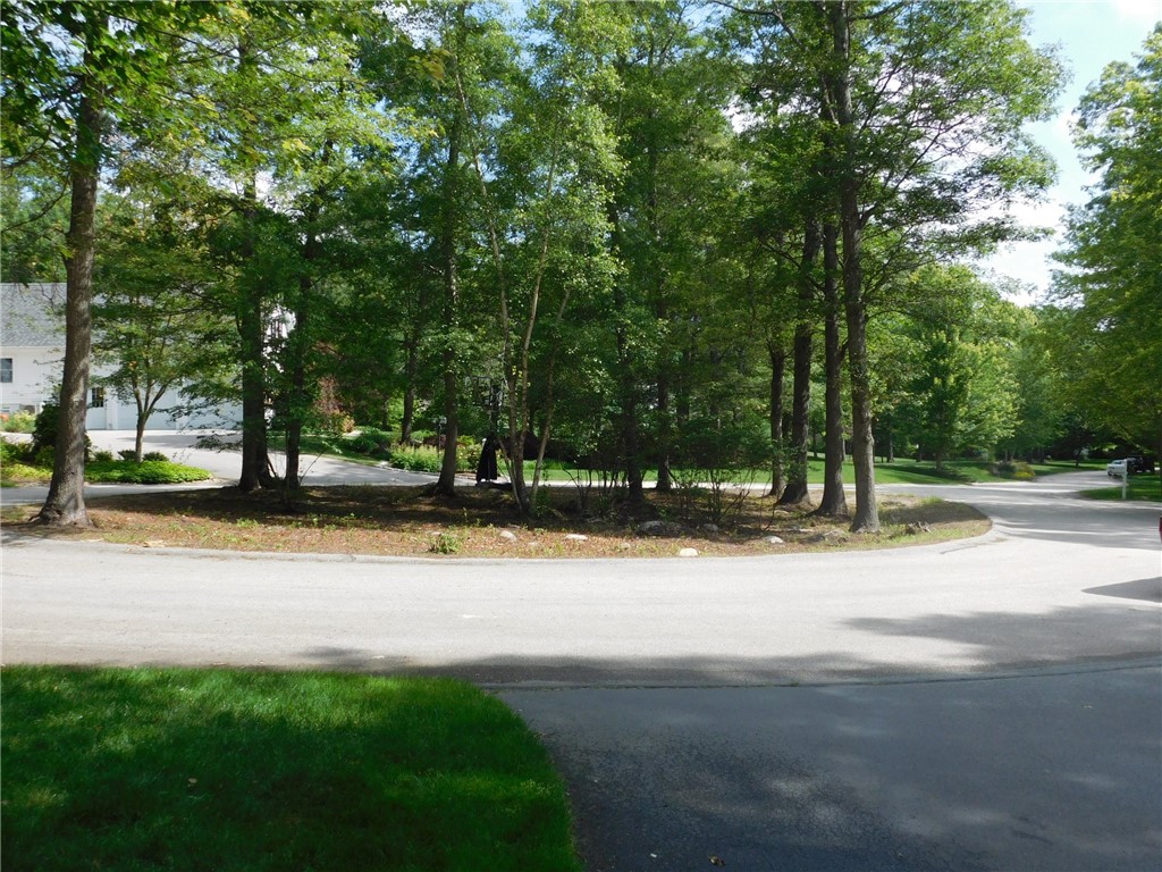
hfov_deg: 51.4
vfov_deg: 39.7
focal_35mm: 36
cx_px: 581
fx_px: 1208
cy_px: 436
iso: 125
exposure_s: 1/640
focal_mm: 6.3
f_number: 3.5
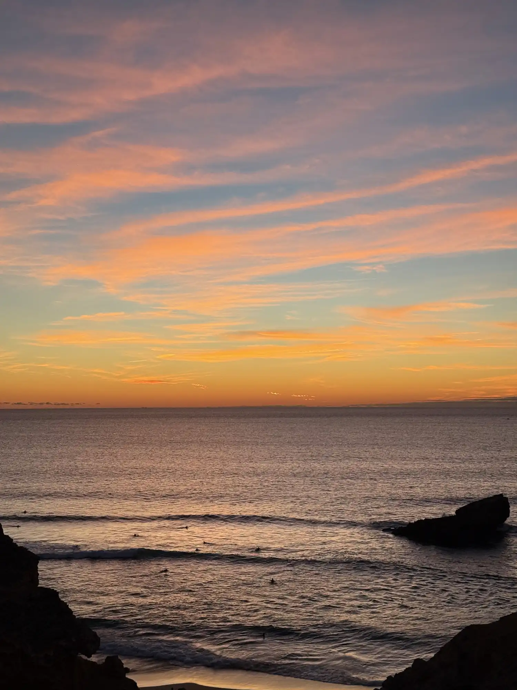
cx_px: 258
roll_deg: +0.4
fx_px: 956
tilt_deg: +3.9
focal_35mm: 48
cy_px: 345
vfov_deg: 39.7
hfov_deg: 30.3
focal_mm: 6.76
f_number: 1.78
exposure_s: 1/951
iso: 64
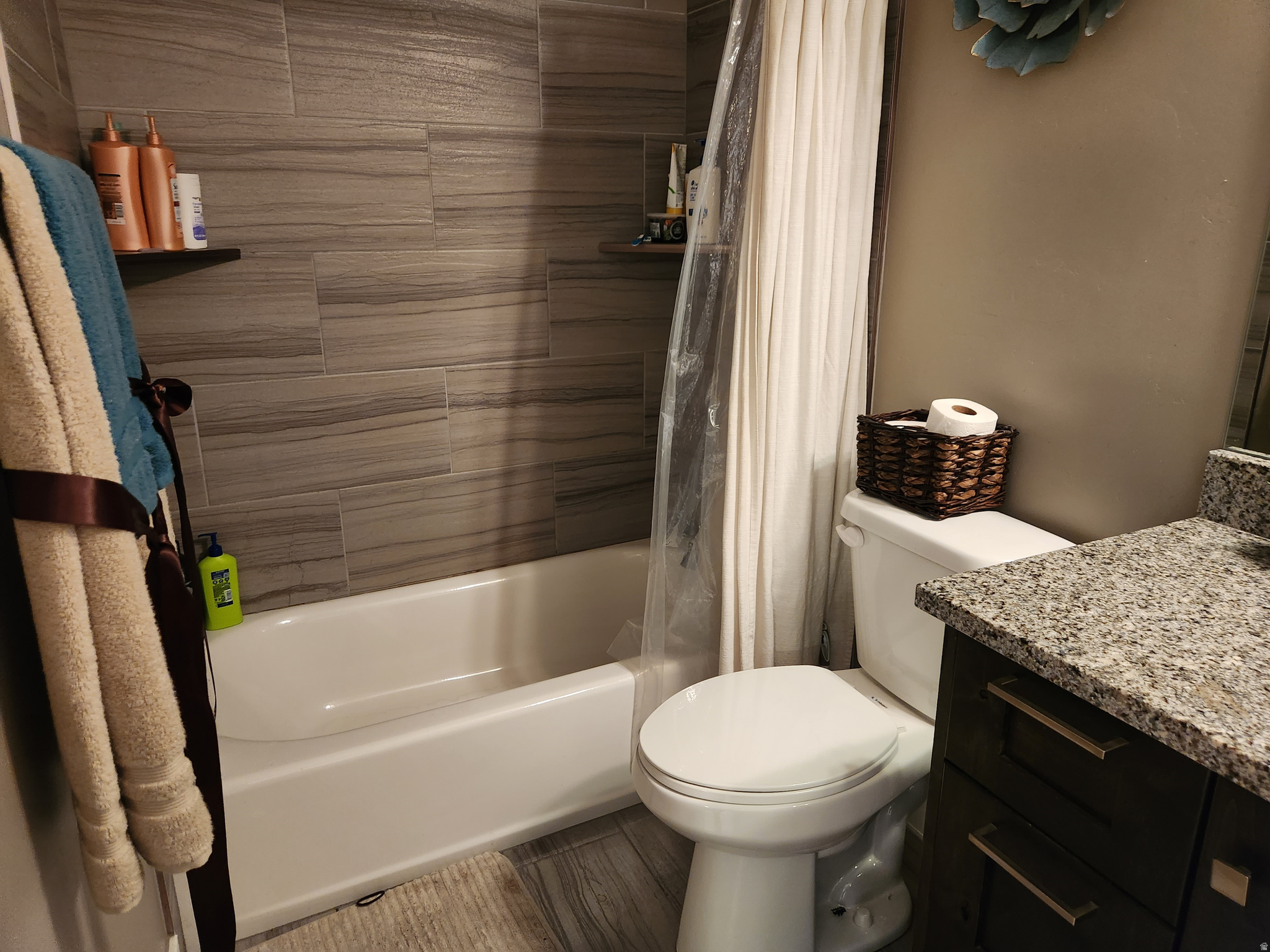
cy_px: 476
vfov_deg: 58.9
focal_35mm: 23
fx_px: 844
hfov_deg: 73.9
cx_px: 635
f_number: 1.8
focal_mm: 5.4
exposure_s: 1/40
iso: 500
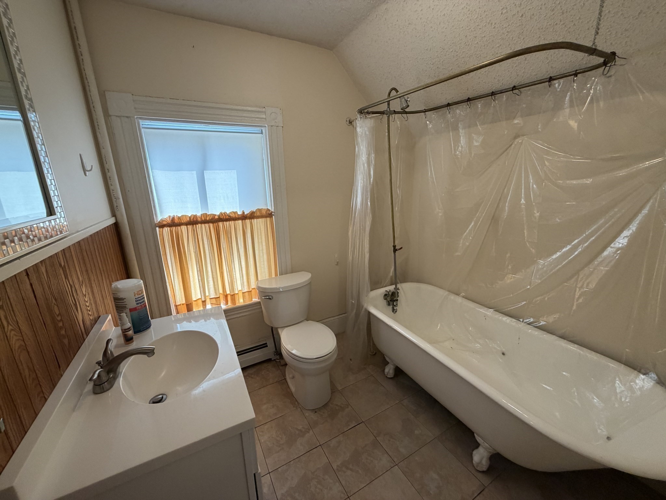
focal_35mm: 14
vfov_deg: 85.7
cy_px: 250
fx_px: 269
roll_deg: +1.4
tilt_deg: -15.5
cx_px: 333
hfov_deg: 102.1
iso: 200
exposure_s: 1/60
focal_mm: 2.22
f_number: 2.2
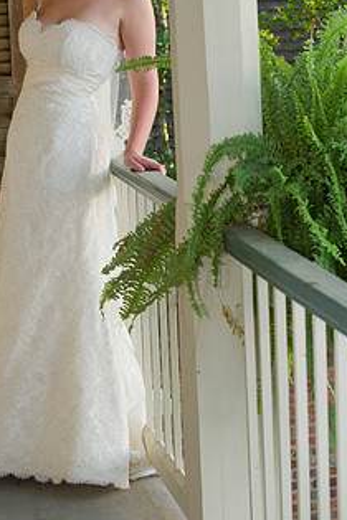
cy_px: 178
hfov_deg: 11.7
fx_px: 1691
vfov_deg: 17.5
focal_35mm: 117
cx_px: 135
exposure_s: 1/60
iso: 400
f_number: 5.6
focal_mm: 82
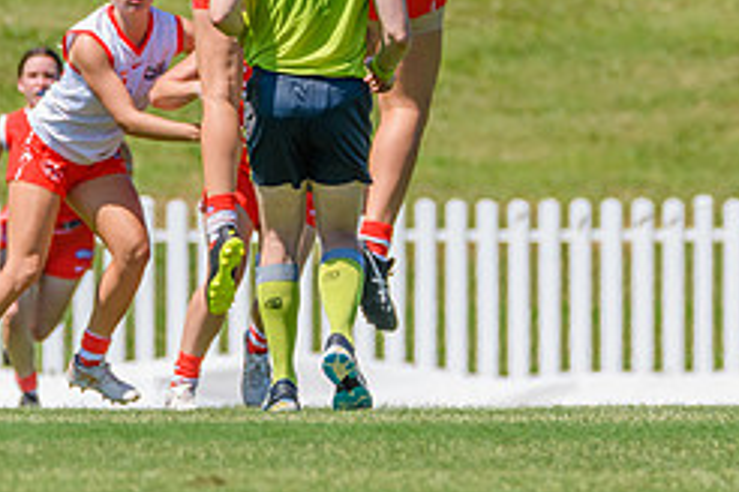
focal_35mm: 1659
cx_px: 475
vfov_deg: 0.8
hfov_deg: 1.2
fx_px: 34053
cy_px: -86
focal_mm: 600
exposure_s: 1/2000
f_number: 9
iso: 800
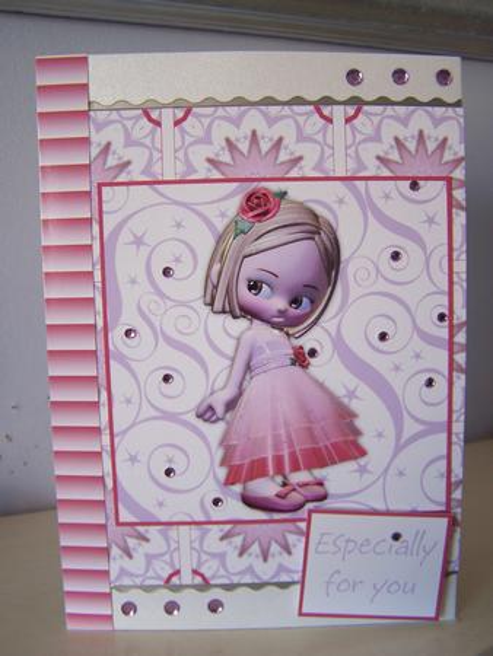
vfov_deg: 49.0
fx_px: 721
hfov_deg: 37.8
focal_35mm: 38
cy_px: 328
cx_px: 246
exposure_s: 1/30
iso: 100
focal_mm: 6.3
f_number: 2.8
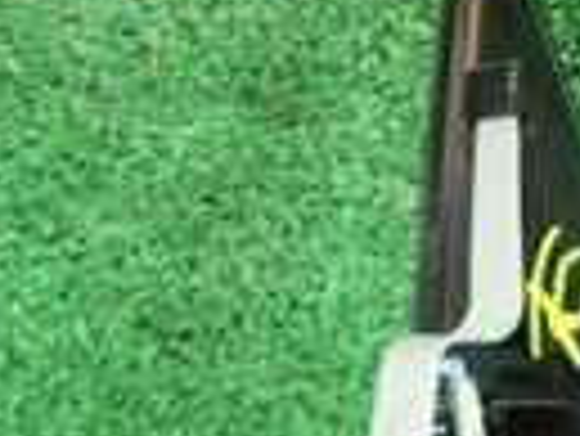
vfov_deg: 12.0
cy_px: 728
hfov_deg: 15.2
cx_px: 967
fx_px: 1945
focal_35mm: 116
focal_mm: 4.5
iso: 800
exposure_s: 1/40
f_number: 2
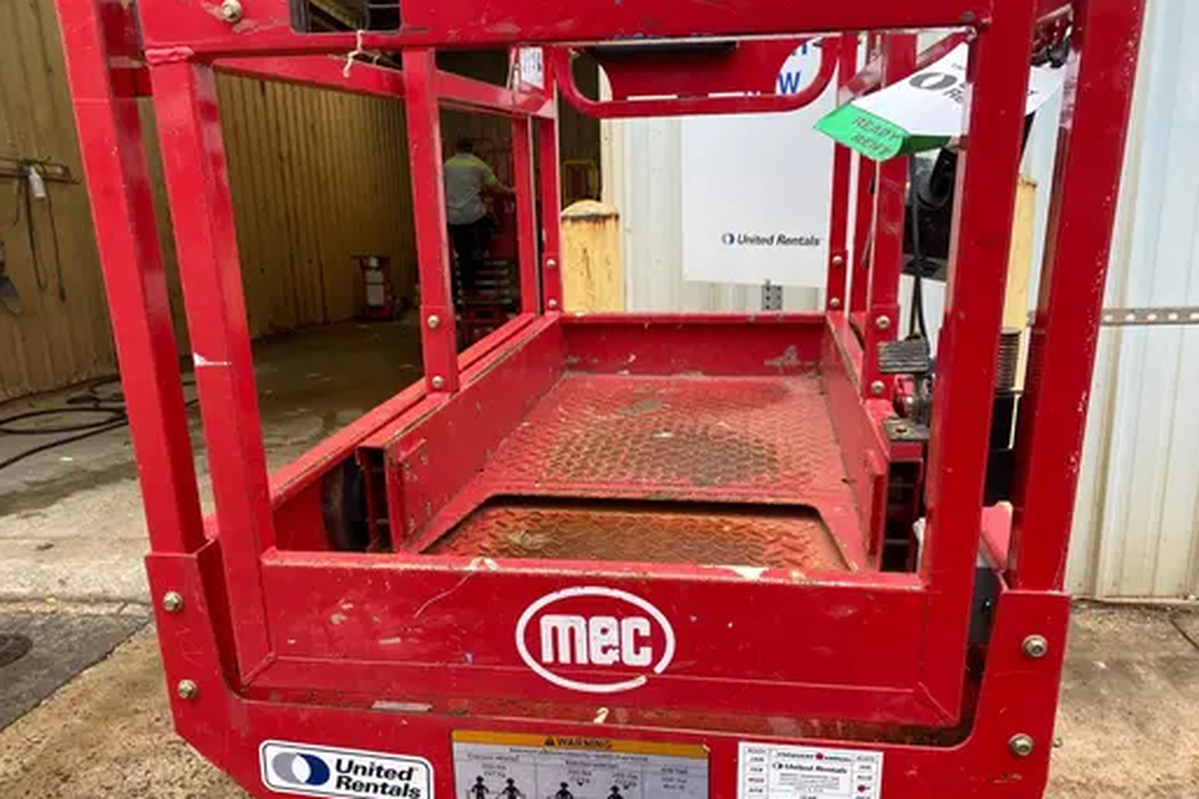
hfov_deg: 63.6
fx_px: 966
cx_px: 584
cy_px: 471
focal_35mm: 29
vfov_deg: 44.8
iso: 80
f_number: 1.8
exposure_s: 1/121
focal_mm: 4.25
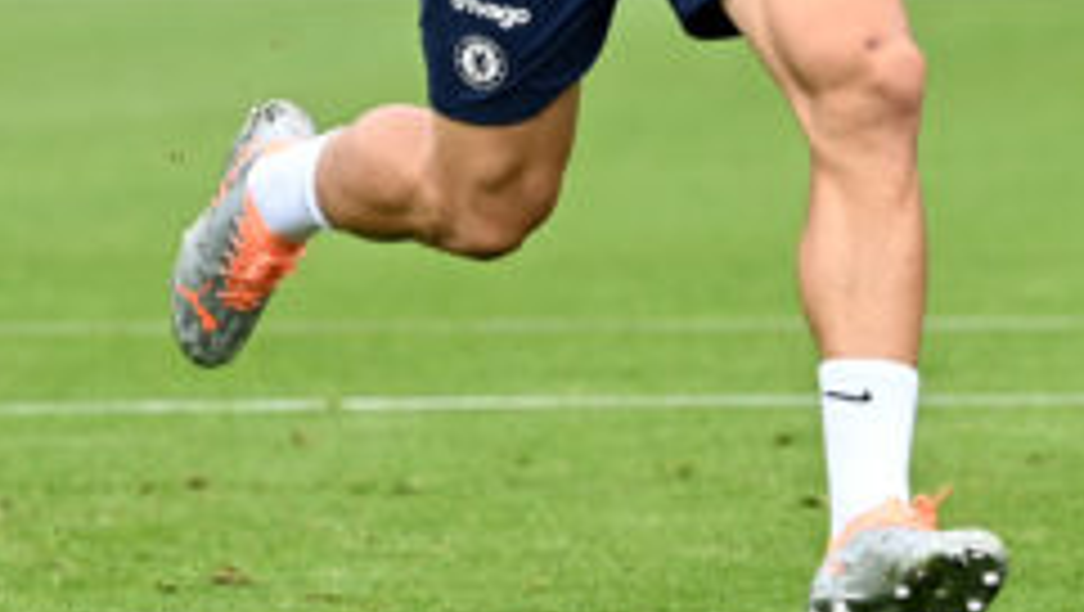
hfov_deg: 1.7
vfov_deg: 0.9
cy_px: -216
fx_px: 37482
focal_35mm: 1303
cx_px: 1237
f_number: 5
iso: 800
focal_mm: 400
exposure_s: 1/2000
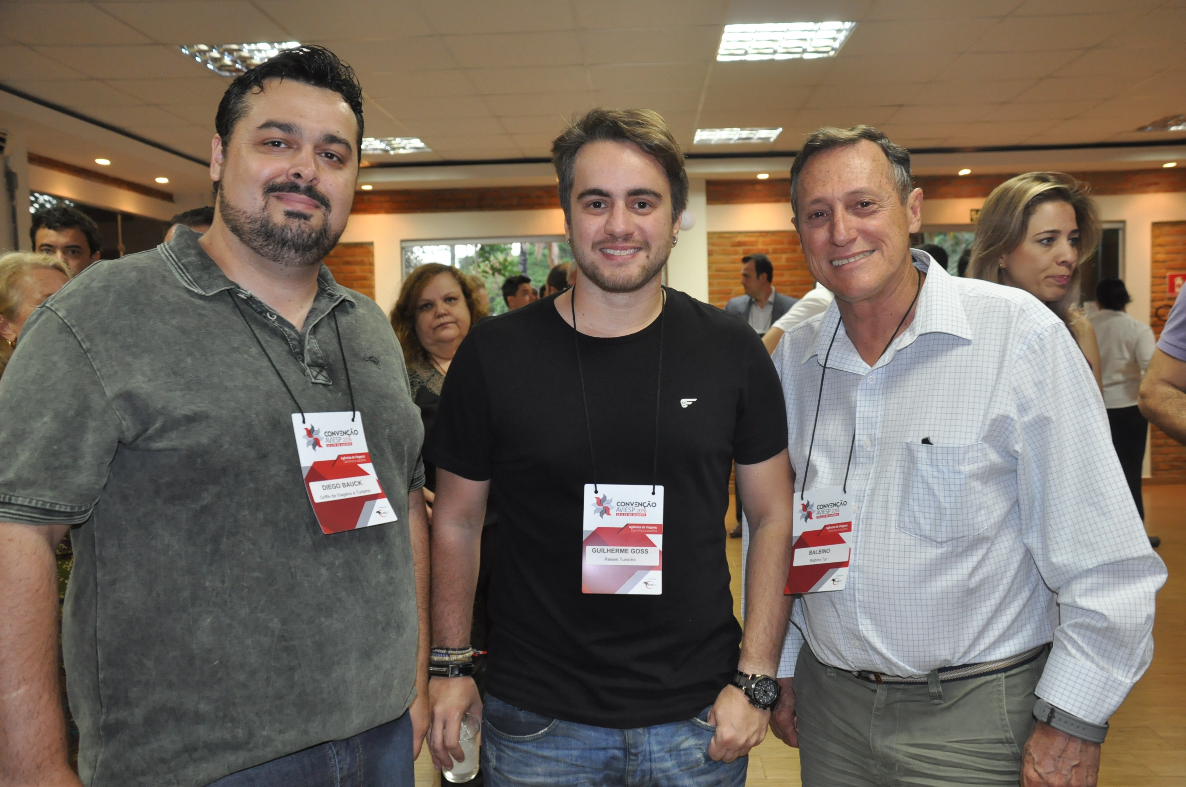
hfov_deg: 57.3
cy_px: 394
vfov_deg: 39.9
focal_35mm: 33
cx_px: 593
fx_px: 1086
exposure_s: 1/60
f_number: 4.5
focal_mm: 22
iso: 1000
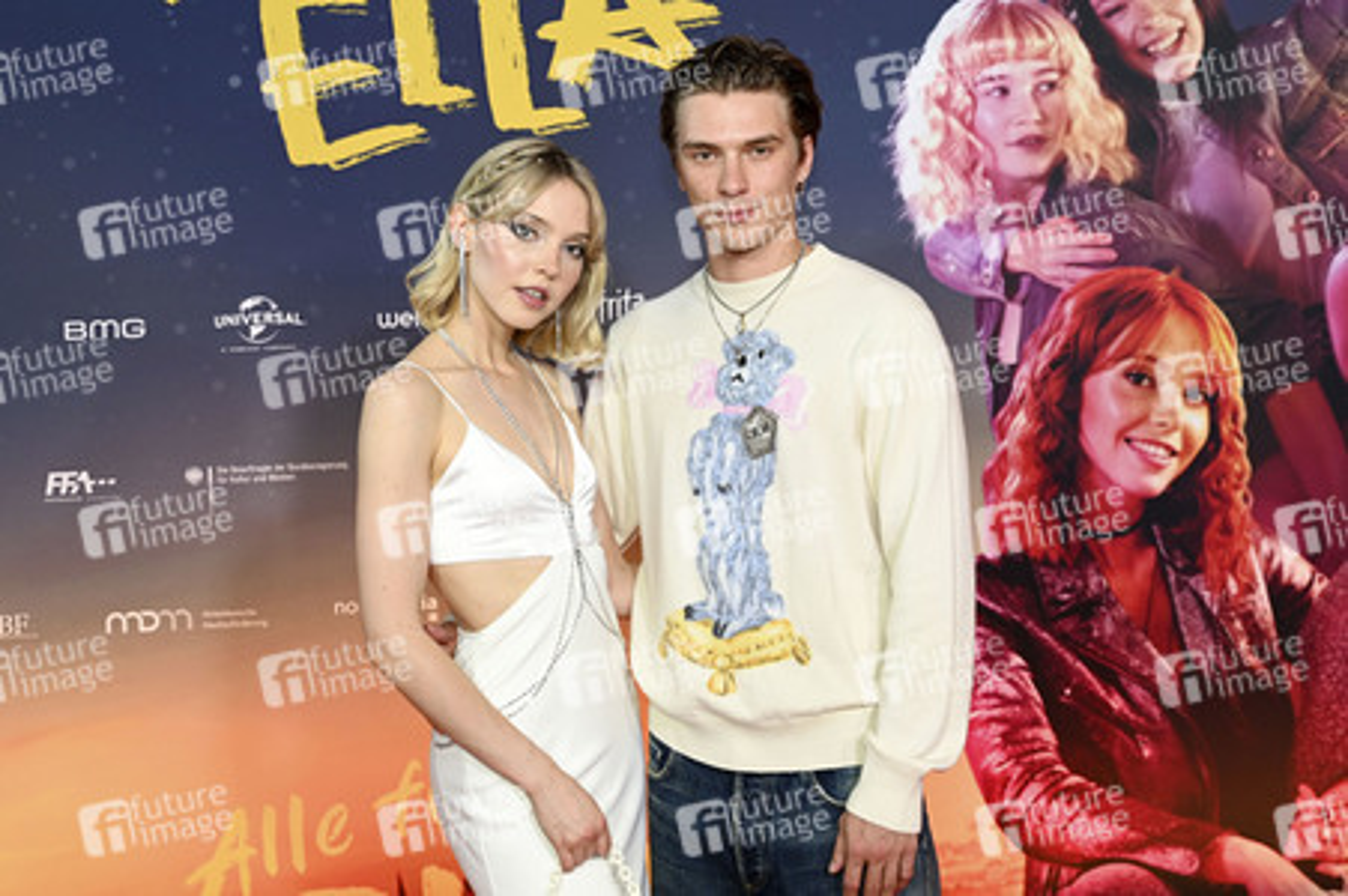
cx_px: 674
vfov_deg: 33.4
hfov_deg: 48.5
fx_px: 1497
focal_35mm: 40
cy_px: 448
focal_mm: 40
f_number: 4.5
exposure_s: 1/160
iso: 1000
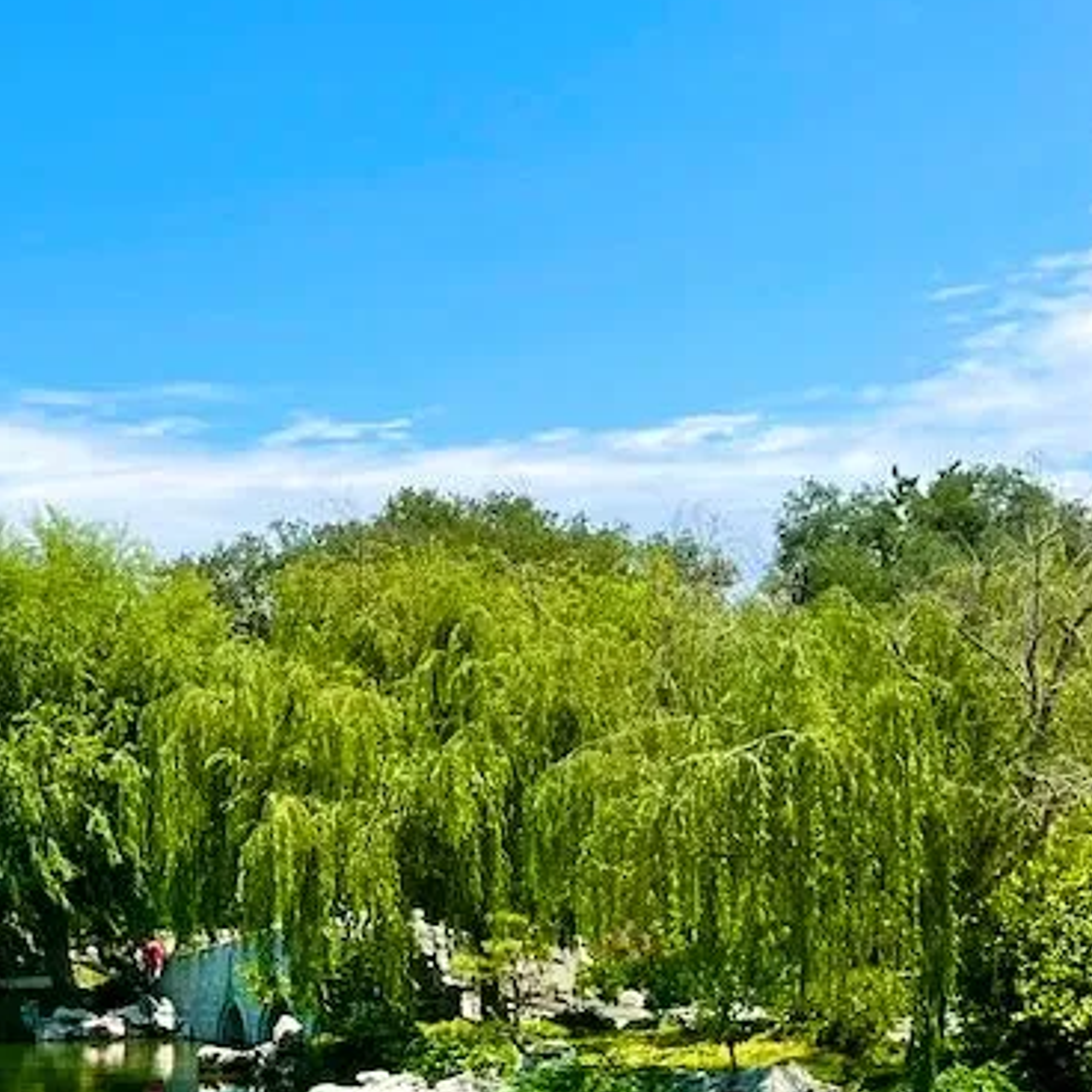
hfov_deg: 23.2
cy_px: 1116
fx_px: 2284
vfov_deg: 25.4
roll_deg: +0.7
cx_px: -407
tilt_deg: -3.4
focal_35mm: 64
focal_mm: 4.2
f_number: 1.6
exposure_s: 1/2564
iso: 32
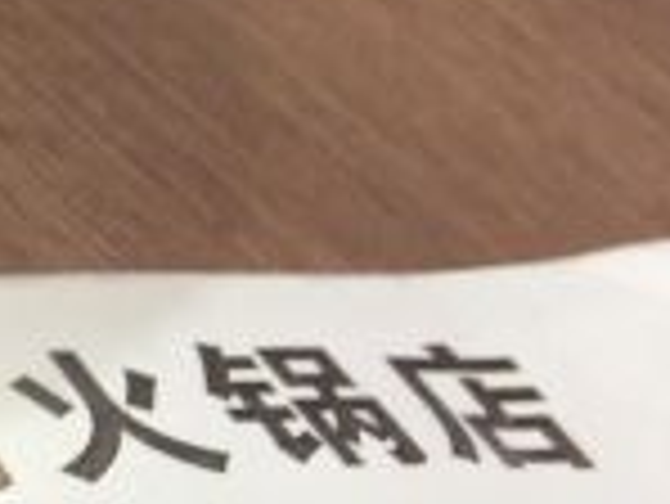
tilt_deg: -41.3
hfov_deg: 12.2
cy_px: 538
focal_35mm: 136
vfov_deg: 10.8
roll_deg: -13.8
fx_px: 2634
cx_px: -809
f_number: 2.2
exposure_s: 1/33
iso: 160
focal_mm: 4.15
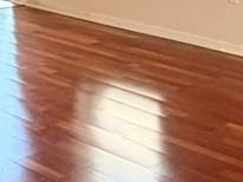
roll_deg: +1.6
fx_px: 764
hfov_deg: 18.1
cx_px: 123
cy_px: -100
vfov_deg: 12.8
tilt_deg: -4.0
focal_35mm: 109
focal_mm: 2.22
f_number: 2.2
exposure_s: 1/121
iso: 160
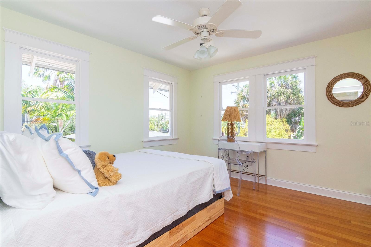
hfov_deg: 92.5
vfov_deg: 69.6
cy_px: 124
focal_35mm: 17
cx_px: 186
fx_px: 178
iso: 640
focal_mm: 11.5
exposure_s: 1/200
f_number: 11
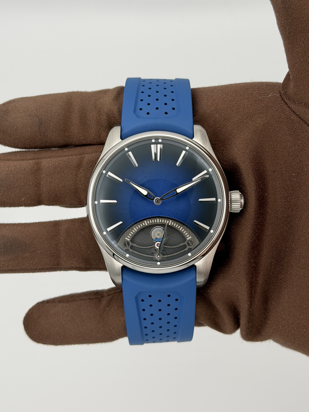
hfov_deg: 30.3
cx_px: 154
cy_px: 206
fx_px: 571
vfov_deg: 39.7
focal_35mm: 48
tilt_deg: -78.6
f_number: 1.78
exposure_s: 1/237
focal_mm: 6.76
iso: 64
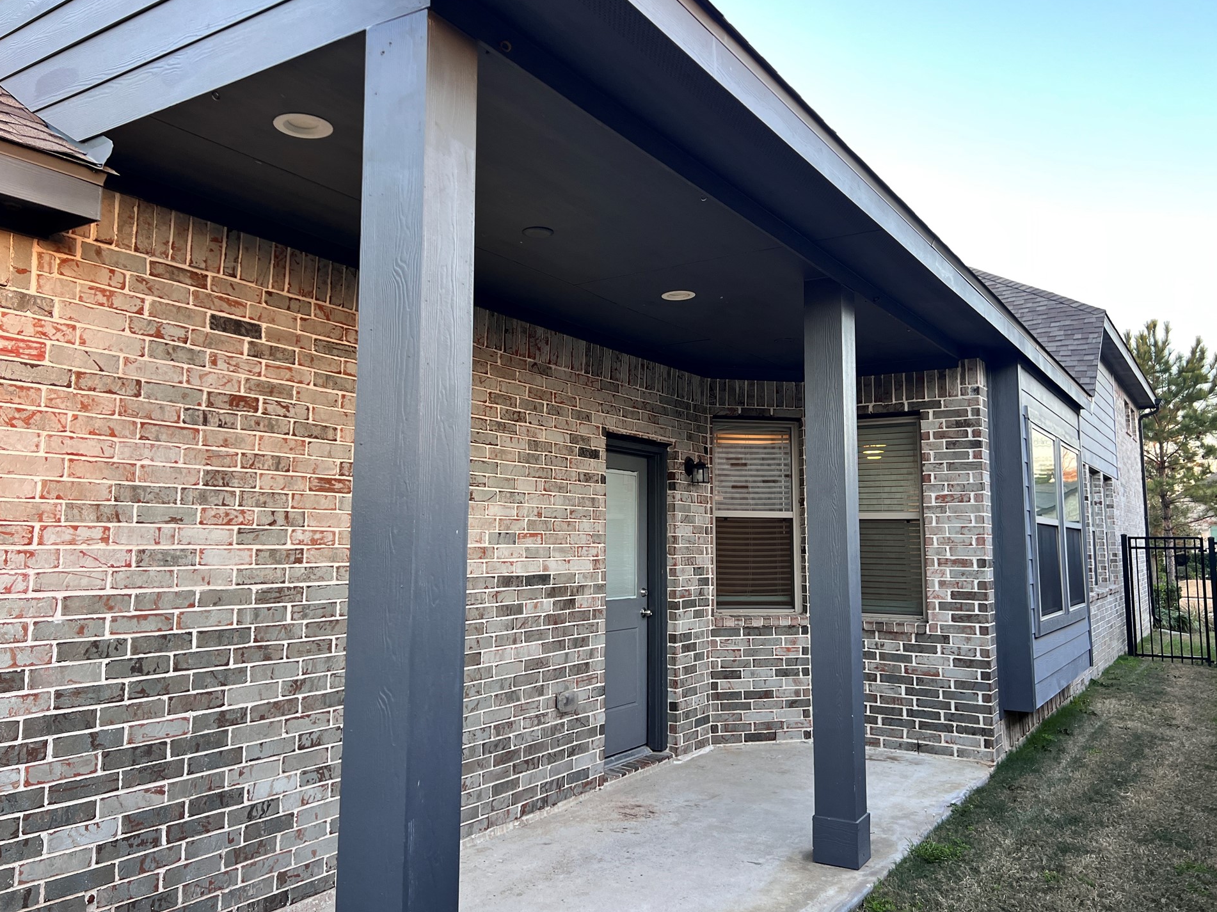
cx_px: 610
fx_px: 984
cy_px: 431
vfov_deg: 49.7
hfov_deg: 63.5
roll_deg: -0.3
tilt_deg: +7.3
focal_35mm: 28
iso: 100
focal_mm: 5.7
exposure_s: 1/121
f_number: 1.5
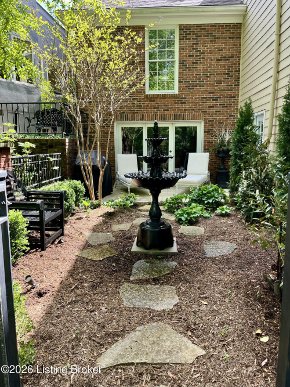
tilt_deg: -8.3
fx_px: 291
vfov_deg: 67.3
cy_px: 194
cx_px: 145
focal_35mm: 26
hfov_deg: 53.0
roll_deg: +0.3
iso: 50
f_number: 1.6
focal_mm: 5.1
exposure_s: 1/363
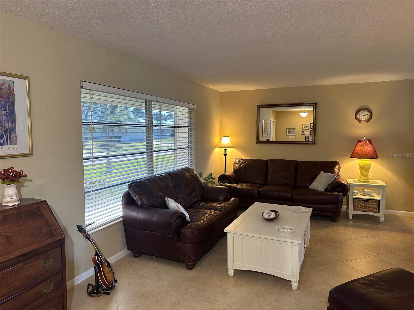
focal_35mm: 24
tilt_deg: -5.5
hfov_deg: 71.6
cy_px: 155
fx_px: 287
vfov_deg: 56.8
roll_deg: +0.0
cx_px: 207
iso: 160
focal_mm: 6.86
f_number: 1.78
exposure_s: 1/120
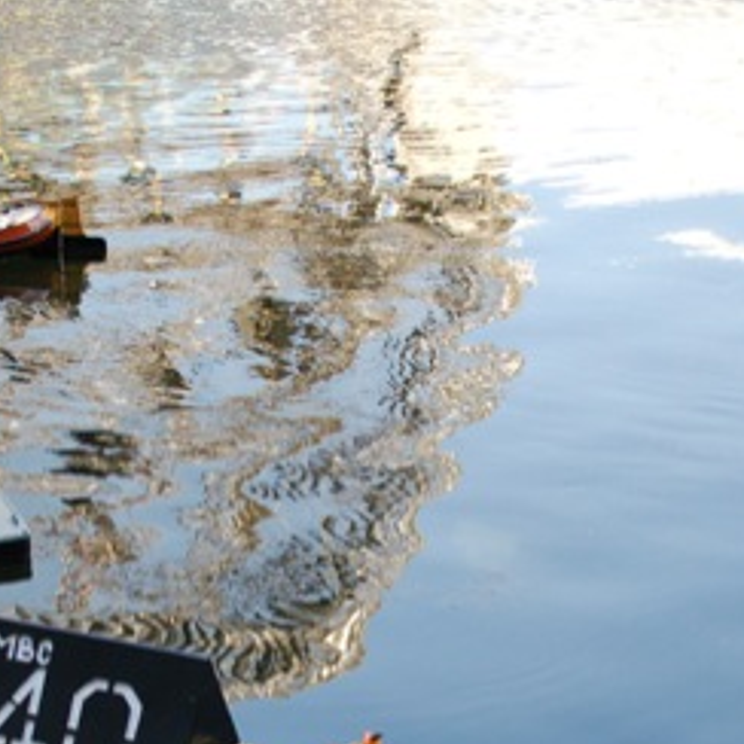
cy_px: 578
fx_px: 2848
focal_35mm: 117
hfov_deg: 14.9
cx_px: 247
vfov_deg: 14.8
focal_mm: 35
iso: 400
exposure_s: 1/160
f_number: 6.3
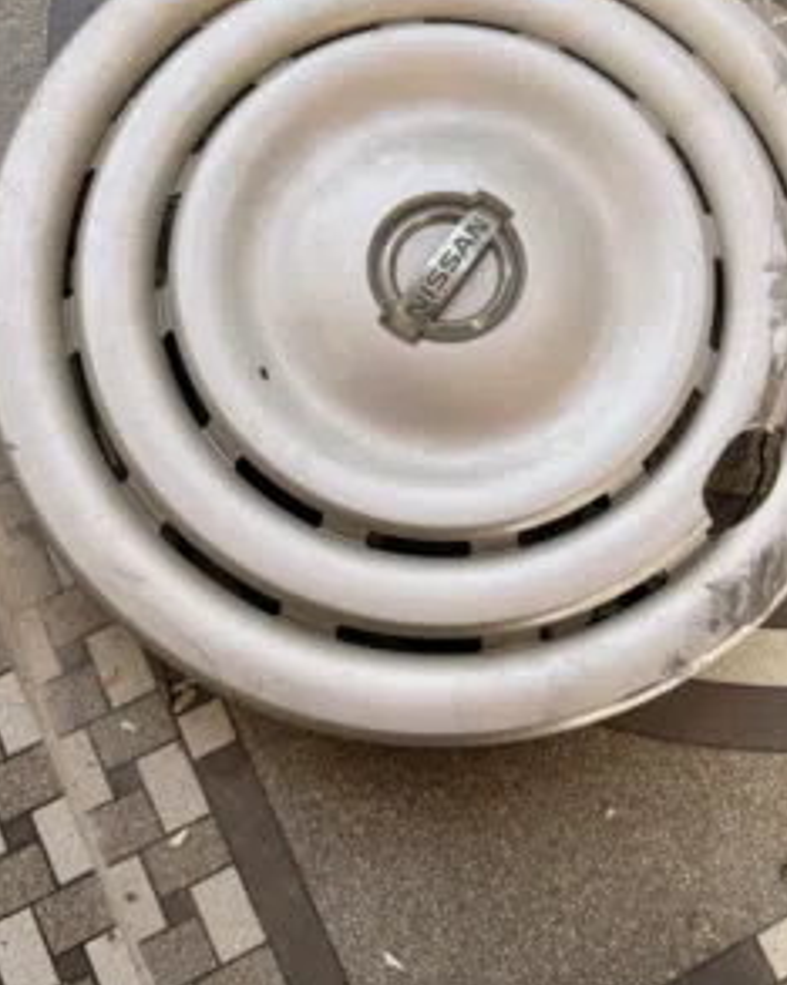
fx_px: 933
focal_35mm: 32
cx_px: 471
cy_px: 434
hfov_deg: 45.5
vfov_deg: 55.5
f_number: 1.78
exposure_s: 1/121
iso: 64
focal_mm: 6.76
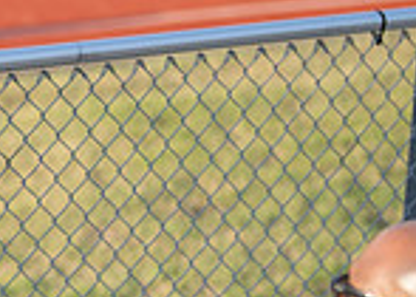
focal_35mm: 258
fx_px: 3048
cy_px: 214
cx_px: -164
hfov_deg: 7.7
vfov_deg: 5.6
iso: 100
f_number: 1.2
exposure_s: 1/3200
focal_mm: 50
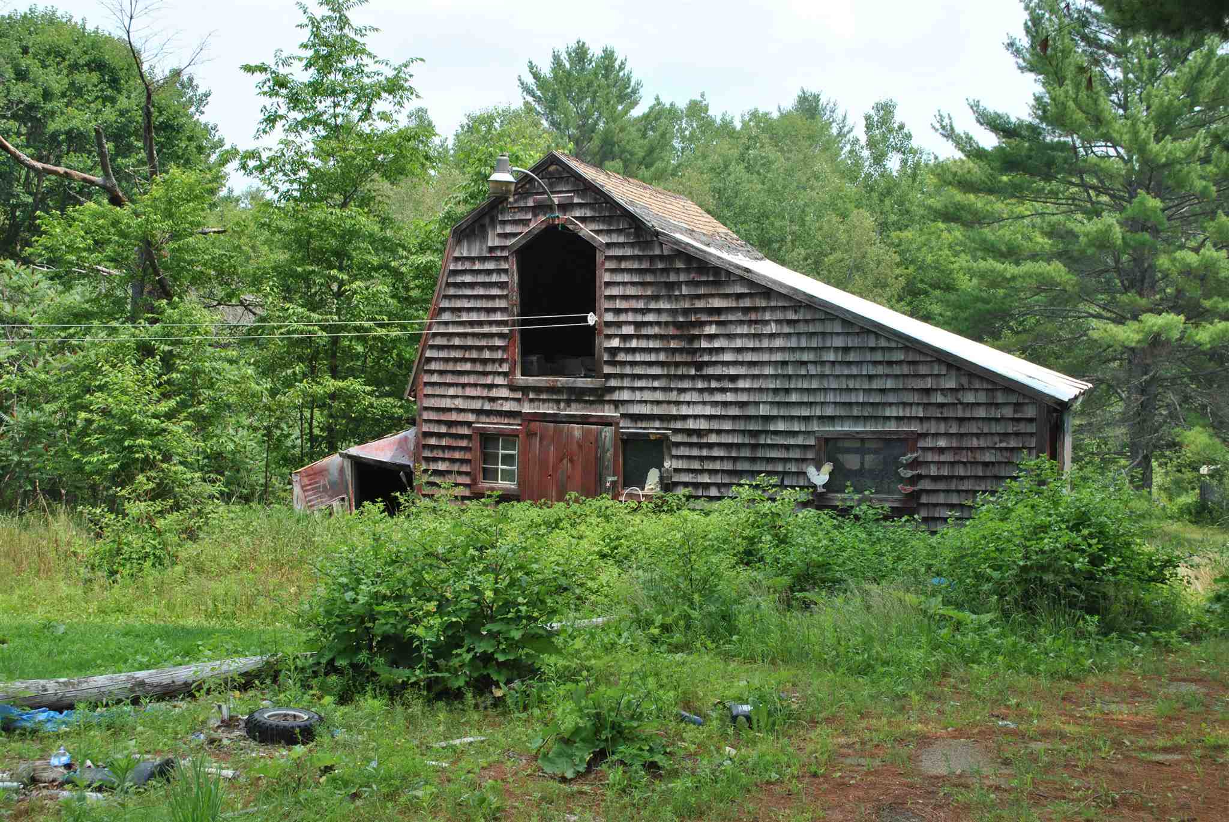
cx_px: 614
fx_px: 1333
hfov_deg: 49.5
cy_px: 411
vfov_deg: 34.3
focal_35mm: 39
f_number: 6.3
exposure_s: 1/160
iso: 100
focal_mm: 26
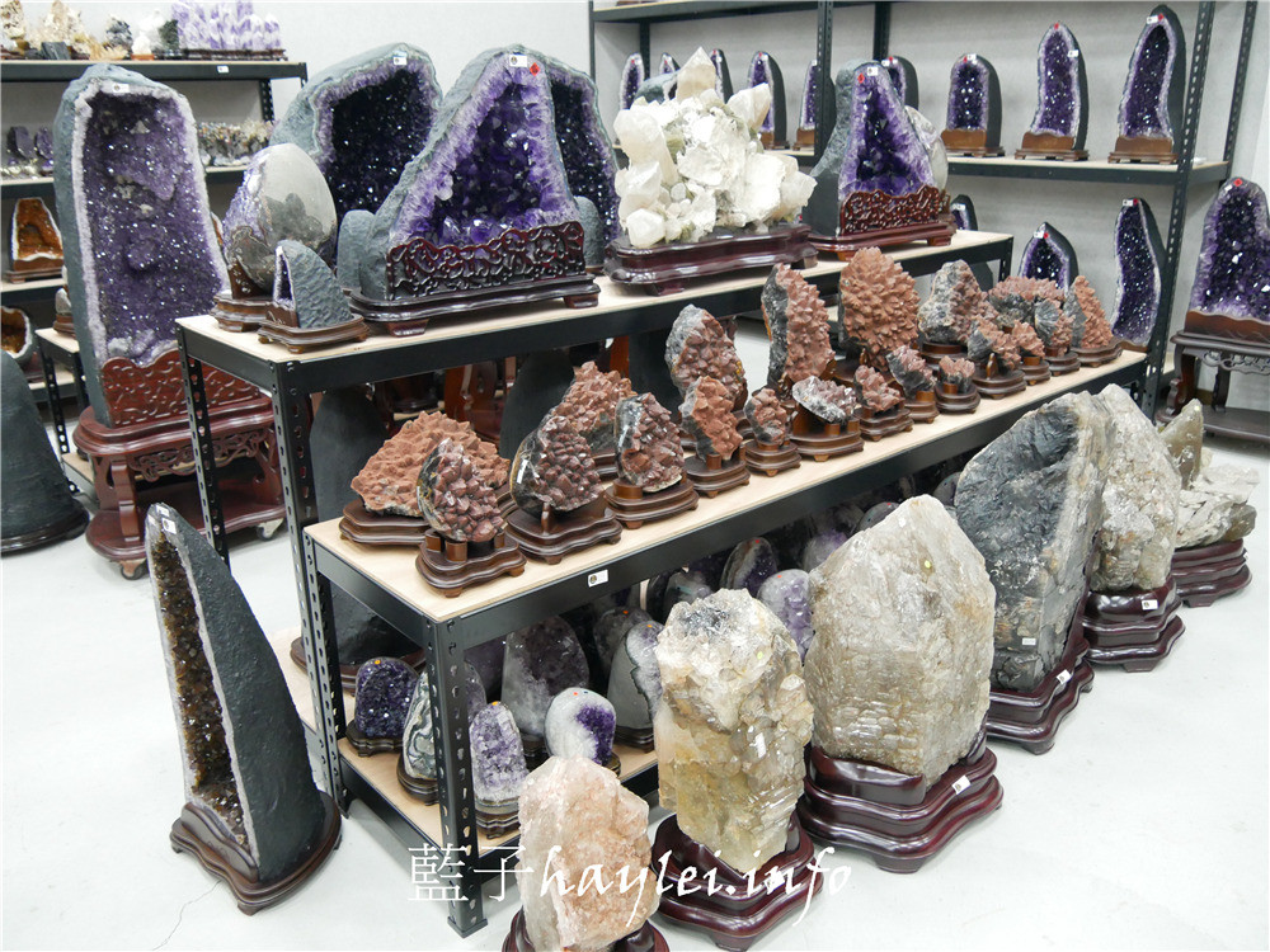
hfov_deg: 63.4
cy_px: 476
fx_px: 1027
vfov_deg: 49.7
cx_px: 635
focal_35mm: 28
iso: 2000
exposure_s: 1/60
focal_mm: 14
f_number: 3.5
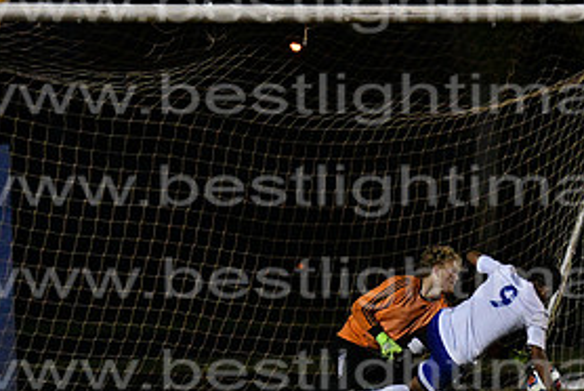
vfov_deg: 3.0
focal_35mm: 453
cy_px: 329
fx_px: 7357
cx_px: 441
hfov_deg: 4.5
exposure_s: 1/1250
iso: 6400
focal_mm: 145
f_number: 4
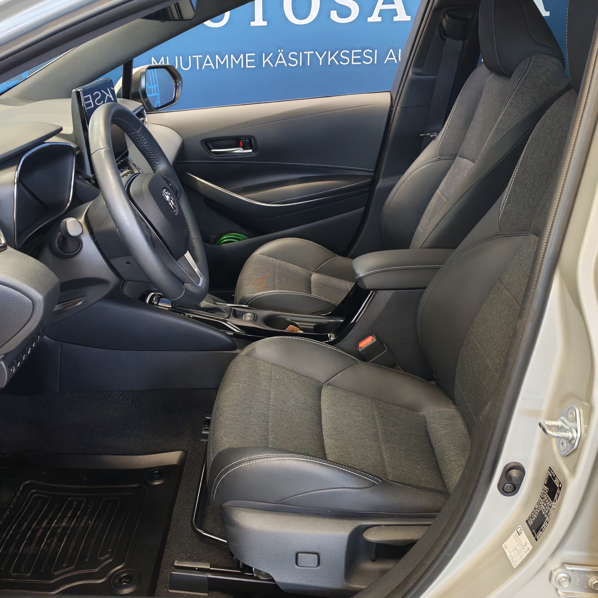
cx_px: 230
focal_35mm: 38
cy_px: 299
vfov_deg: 43.9
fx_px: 743
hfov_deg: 43.6
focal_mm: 6.12
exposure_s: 1/100
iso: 500
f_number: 1.9
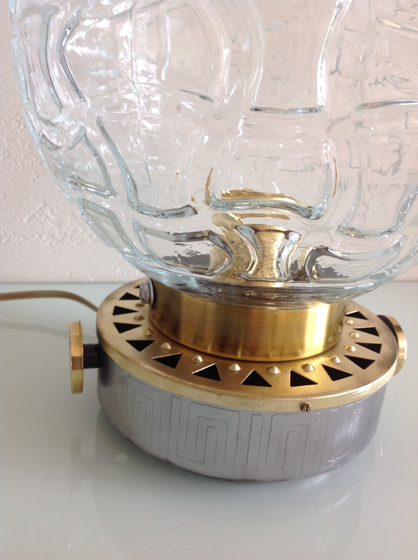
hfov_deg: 40.6
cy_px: 280
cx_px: 209
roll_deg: -4.5
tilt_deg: -19.2
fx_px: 565
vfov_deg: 52.7
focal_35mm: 35
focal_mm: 4.28
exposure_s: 1/24
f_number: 2.4
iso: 64
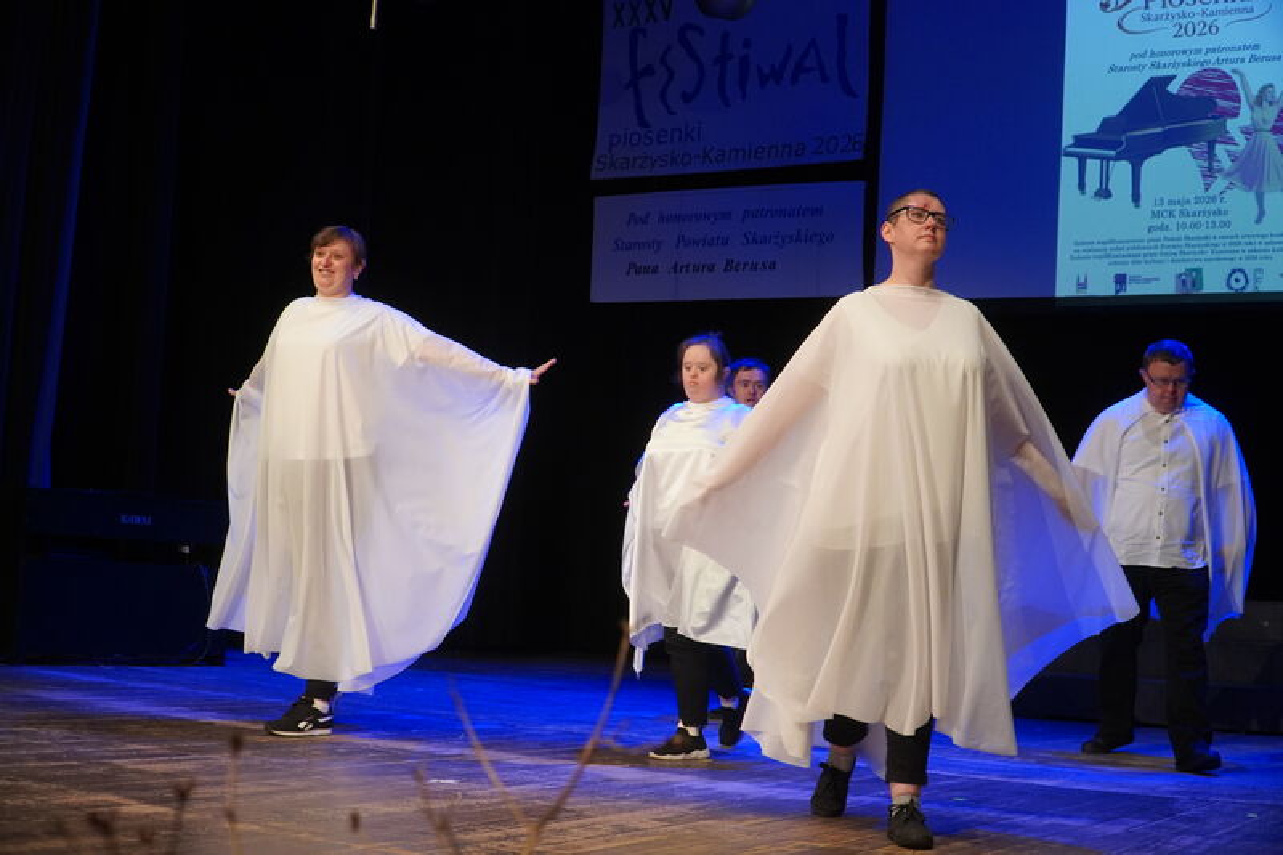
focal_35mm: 46
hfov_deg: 42.3
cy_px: 428
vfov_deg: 28.9
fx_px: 1657
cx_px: 642
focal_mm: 31
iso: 1600
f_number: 4
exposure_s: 1/160
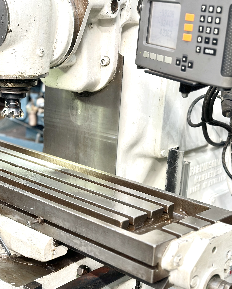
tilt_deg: -16.1
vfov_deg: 27.5
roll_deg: -1.3
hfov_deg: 21.7
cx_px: 27
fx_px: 592
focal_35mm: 69
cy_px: 151
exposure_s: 1/100
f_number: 1.78
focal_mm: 6.86
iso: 125
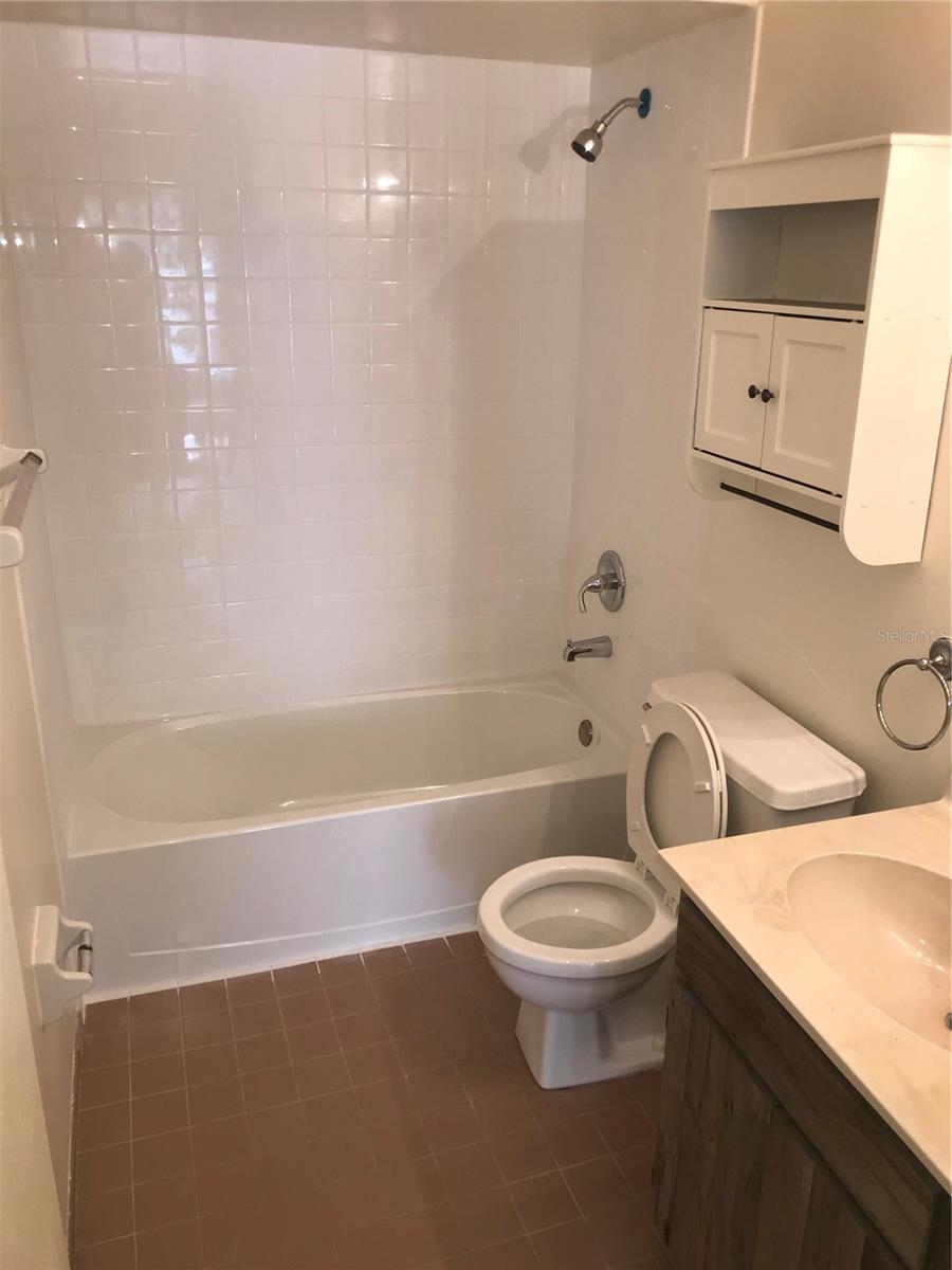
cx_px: 476
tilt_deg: -18.9
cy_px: 635
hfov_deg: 49.7
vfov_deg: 63.4
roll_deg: -1.2
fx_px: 1027
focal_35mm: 28
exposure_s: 1/32
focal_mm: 3.99
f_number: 1.8
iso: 20
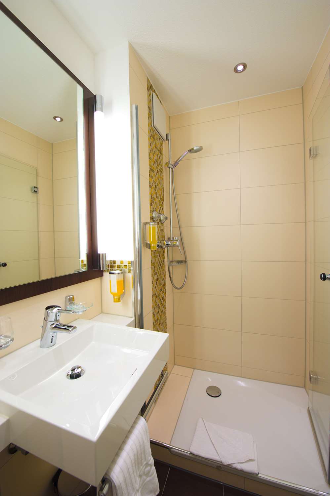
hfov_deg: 81.1
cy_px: 248
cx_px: 165
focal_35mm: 14
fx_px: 193
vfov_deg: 104.3
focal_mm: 14
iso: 200
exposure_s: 1/15
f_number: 8
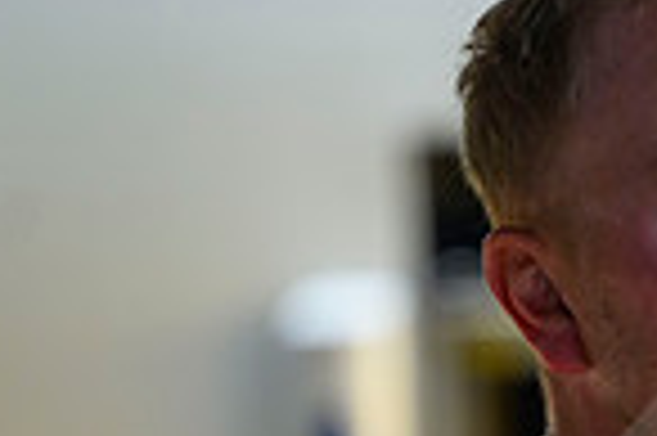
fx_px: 9789
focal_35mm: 537
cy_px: 717
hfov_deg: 3.8
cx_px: 990
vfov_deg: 2.5
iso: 1250
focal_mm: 135
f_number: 2.8
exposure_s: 1/250
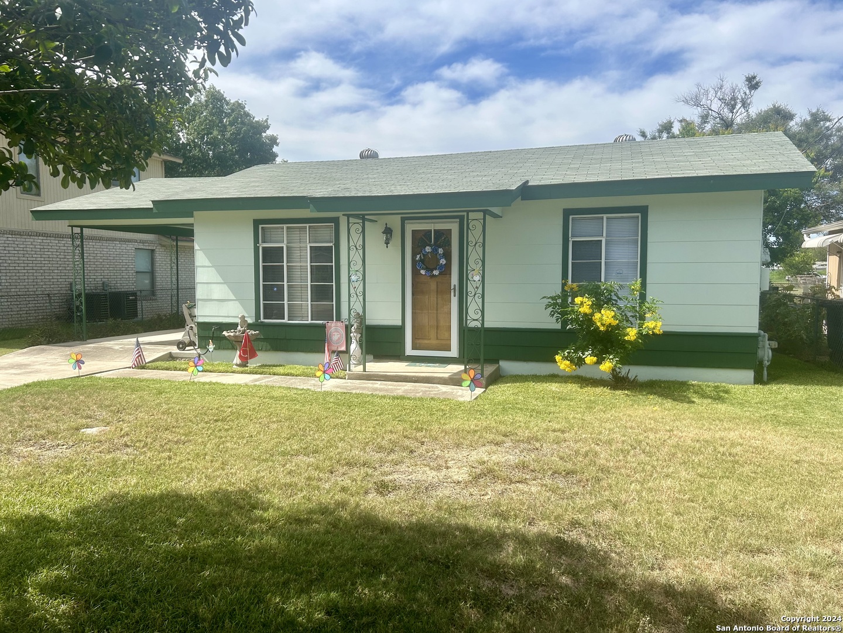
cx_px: 422
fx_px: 633
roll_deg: -0.1
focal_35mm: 26
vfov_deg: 53.1
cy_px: 316
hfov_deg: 67.3
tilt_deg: -4.7
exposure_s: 1/3460
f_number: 1.5
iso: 50
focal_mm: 5.7
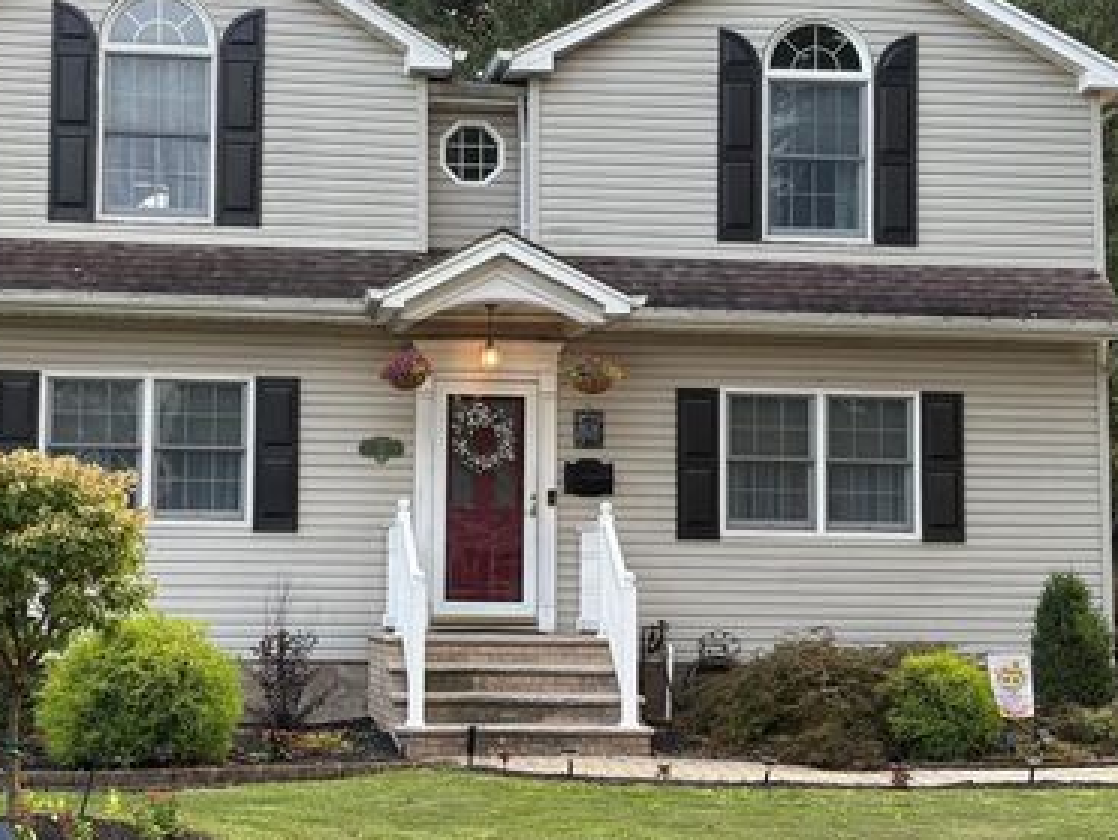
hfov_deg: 27.7
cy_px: 366
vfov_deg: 21.0
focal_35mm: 70
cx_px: 467
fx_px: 2263
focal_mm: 5.96
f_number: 1.6
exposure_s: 1/121
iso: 25
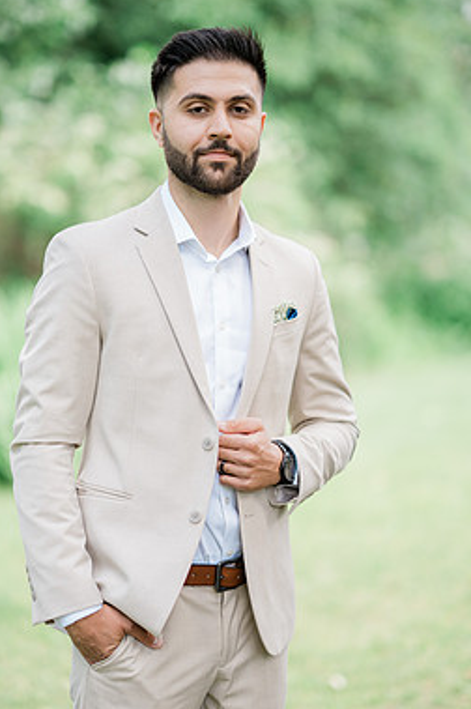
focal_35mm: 101
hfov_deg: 13.5
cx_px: 198
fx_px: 1986
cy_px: 367
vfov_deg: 20.2
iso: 100
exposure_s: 1/500
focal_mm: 85
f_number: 1.4
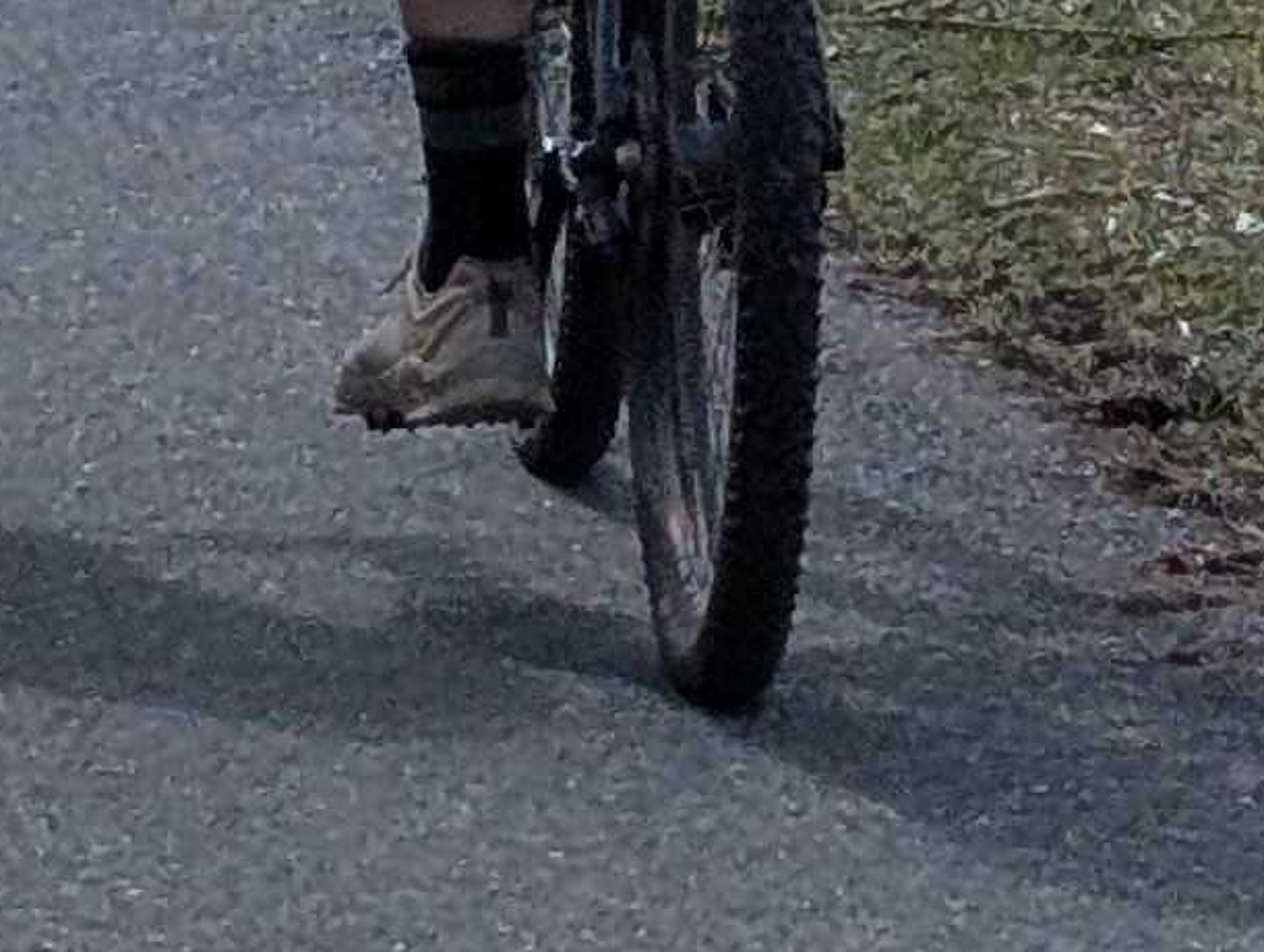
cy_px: -1095
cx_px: 1806
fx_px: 11957
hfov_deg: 6.0
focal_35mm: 327
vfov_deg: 4.5
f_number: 1.68
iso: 21
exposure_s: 1/2717
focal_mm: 6.9
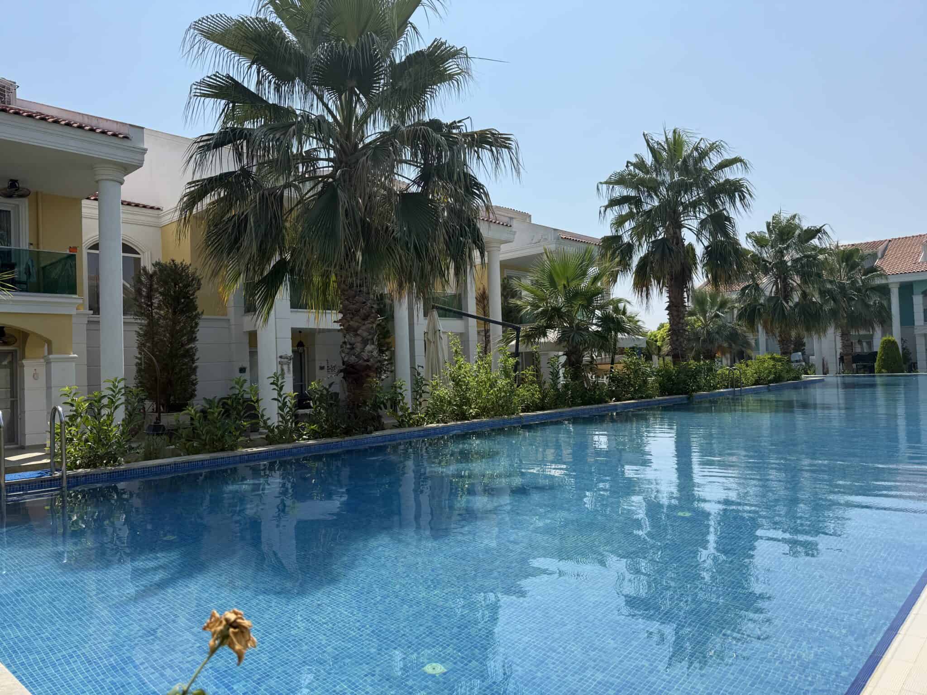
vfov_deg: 56.8
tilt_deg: +1.5
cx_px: 464
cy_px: 348
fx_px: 643
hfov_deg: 71.6
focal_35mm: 24
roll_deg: +2.2
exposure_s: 1/5714
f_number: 1.78
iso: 80
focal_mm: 6.76
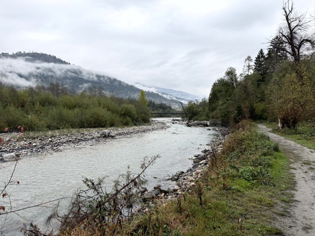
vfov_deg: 56.8
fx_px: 218
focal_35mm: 24
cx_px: 158
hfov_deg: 71.6
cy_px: 118
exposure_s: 1/955
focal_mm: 6.76
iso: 80
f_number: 1.78
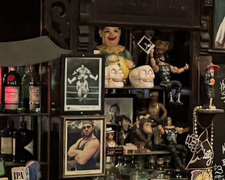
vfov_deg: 9.3
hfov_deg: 11.5
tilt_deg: -0.5
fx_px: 1106
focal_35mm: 166
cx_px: 208
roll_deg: -2.8
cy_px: 64
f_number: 1.78
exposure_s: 1/30
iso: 1000
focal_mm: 6.86
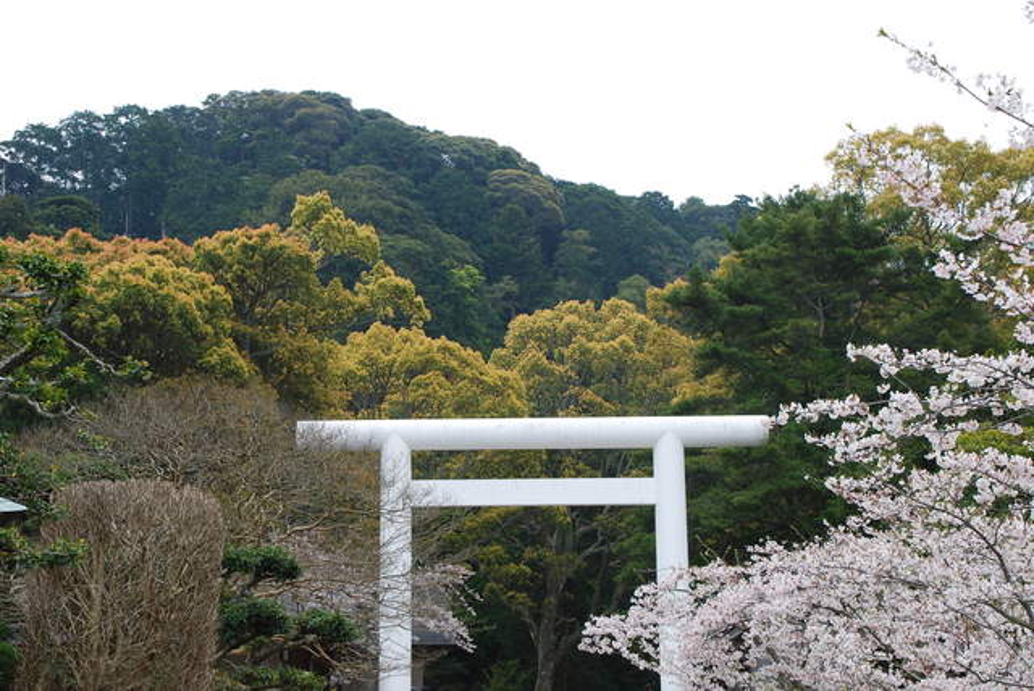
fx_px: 1811
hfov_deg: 31.9
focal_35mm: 63
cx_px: 517
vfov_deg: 21.6
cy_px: 346
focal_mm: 42
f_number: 10
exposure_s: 1/200
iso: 200
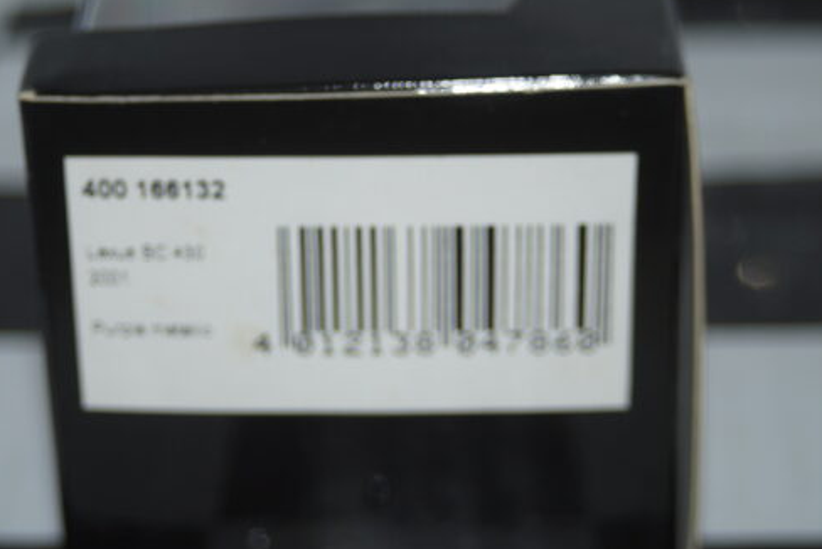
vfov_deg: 10.6
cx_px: 354
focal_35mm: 129
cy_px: 330
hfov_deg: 15.9
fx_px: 2947
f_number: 5.6
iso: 200
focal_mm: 70
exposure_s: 1/60
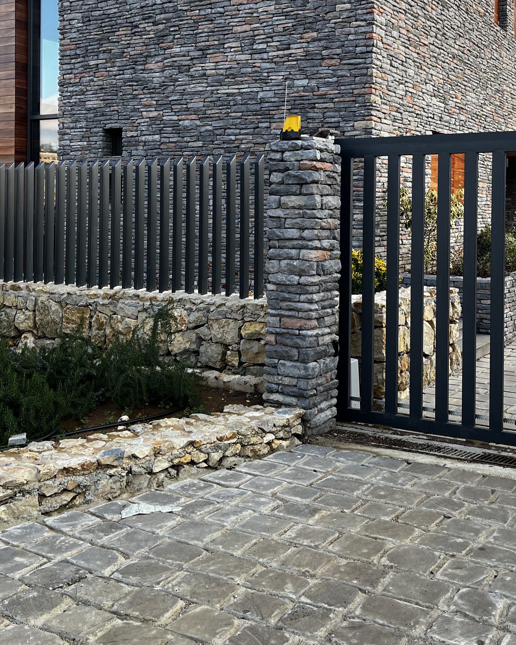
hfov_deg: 37.1
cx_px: 322
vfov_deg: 45.0
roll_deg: +0.9
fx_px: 763
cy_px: 208
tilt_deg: -0.8
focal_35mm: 40
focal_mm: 5.1
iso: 50
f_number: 1.6
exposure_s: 1/345
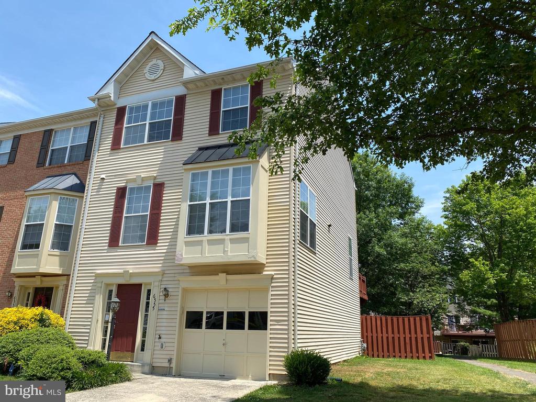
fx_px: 403
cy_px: 201
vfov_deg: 53.1
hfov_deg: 67.3
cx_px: 268
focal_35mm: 26
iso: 32
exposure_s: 1/2222
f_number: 1.8
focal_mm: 4.25
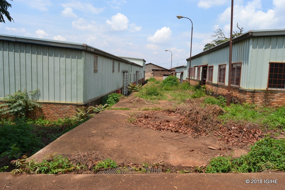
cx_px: 142
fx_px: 214
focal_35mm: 27
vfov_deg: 47.9
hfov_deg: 67.4
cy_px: 95
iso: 100
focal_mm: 18
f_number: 8
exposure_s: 1/250
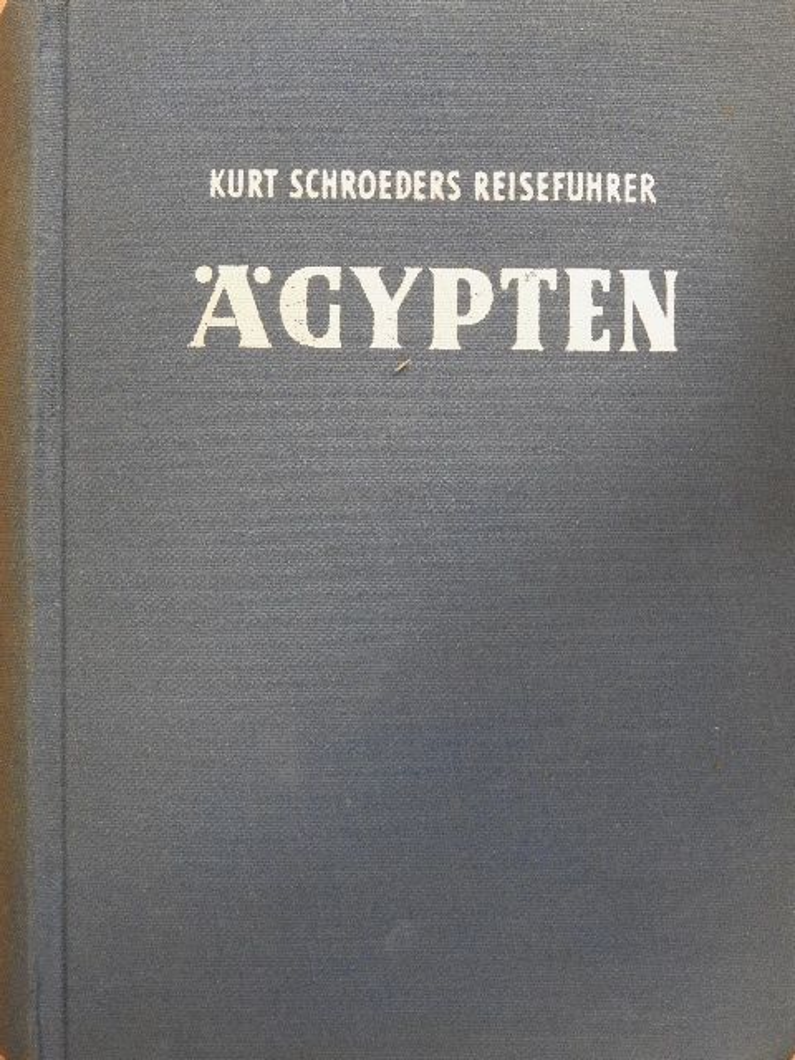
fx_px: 1837
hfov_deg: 24.4
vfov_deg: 32.2
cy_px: 530
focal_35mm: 60
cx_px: 398
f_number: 4.2
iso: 720
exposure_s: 1/8
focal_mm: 10.7
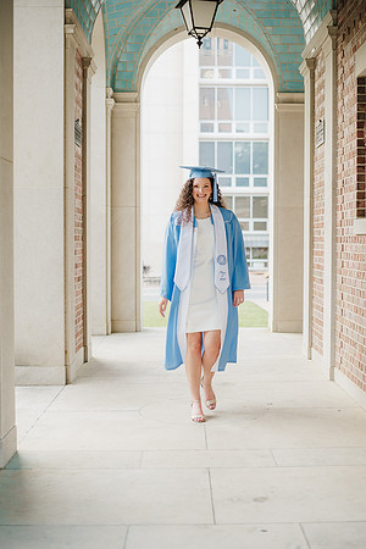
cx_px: 183
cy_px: 274
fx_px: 762
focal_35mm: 50
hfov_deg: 27.0
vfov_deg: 39.6
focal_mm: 50
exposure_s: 1/160
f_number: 2.5
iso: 200
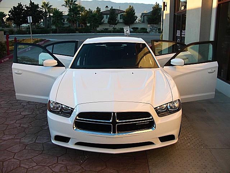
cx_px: 115
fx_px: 239
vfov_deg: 39.7
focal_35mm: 36
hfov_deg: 51.4
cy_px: 86
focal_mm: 6.3
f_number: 2.8
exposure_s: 1/125
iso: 50
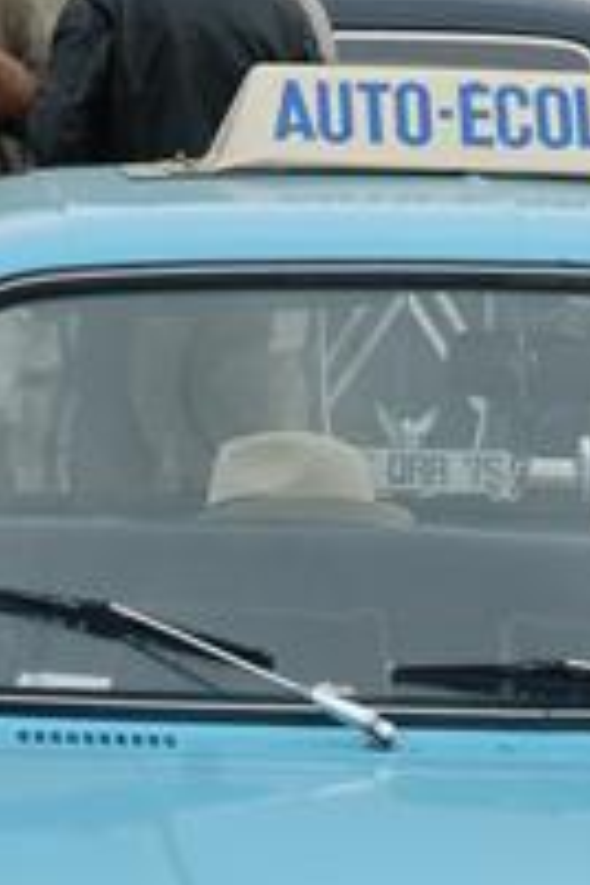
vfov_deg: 7.3
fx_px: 6883
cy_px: 960
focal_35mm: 280
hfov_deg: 4.9
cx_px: 517
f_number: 7.1
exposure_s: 1/200
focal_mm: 52
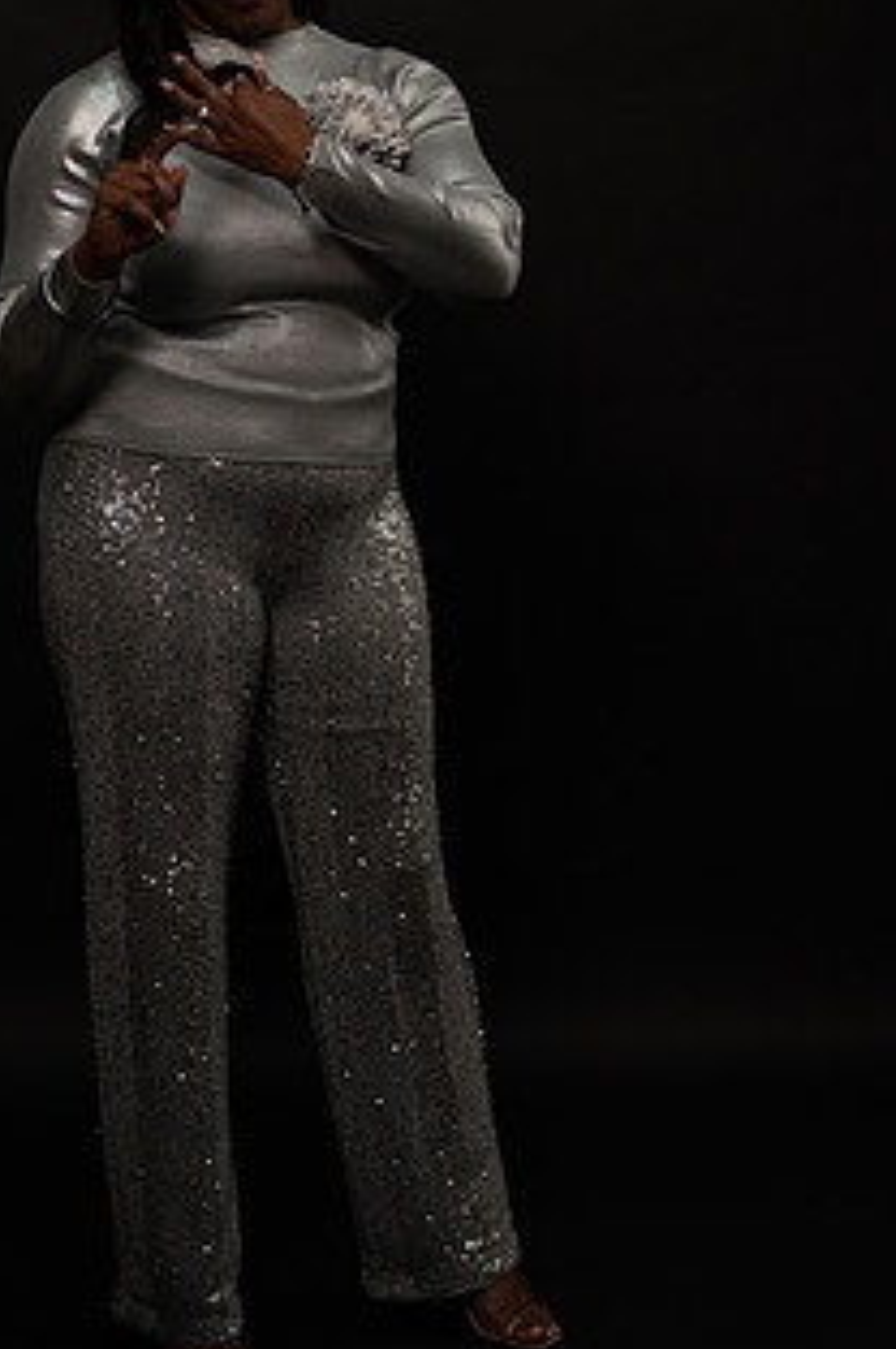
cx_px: 347
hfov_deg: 18.9
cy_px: 573
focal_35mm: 72
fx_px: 2694
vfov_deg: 28.1
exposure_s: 1/1600
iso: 640
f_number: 3.5
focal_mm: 50
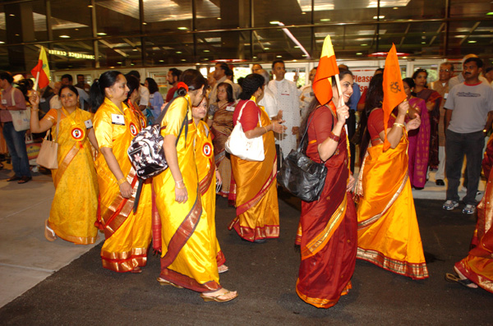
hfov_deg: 70.6
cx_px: 246
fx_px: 348
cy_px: 163
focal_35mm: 26
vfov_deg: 50.2
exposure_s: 1/30
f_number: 4
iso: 400
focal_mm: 17
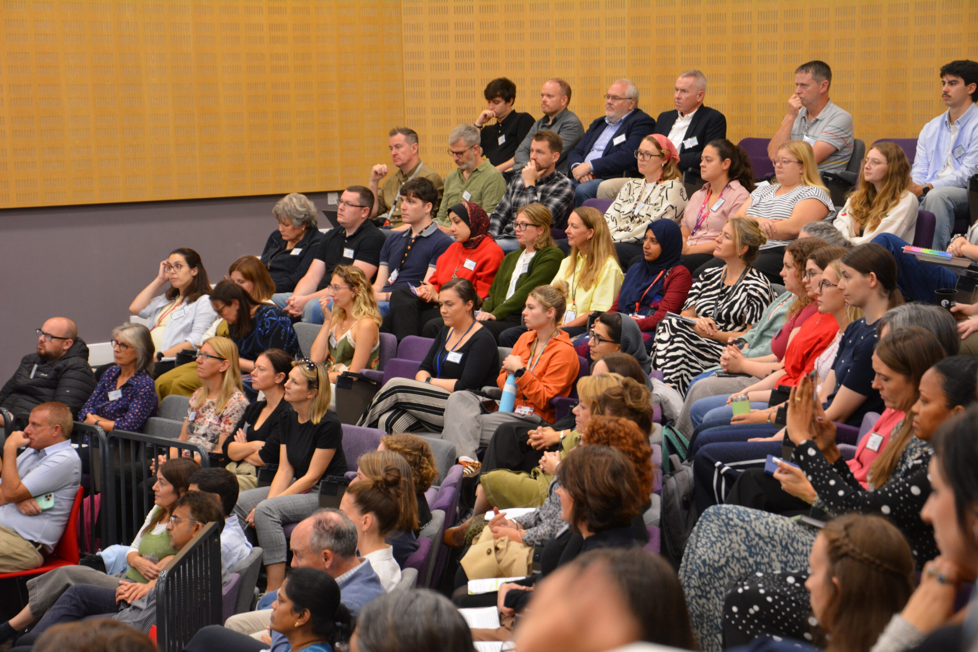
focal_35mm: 87
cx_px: 489
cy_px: 326
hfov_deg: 23.4
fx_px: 2363
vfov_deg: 15.7
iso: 1100
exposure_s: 1/30
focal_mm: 58
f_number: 5
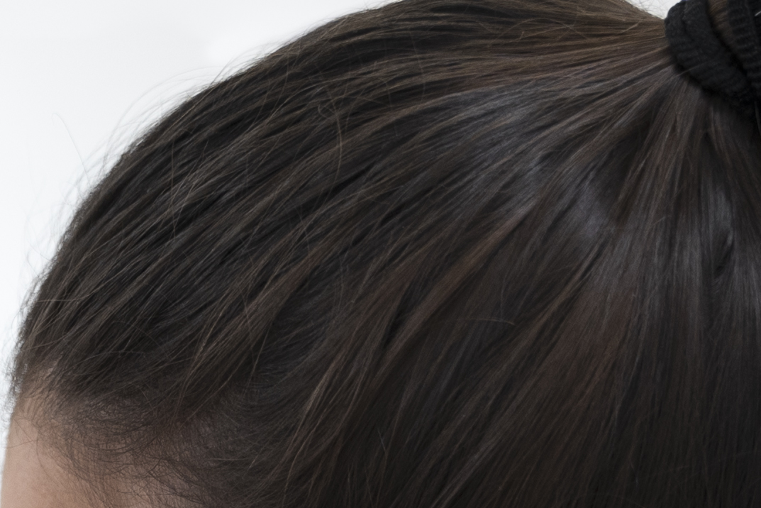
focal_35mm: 218
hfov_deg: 9.3
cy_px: 1203
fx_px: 4609
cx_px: -182
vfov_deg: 6.1
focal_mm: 39
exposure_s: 1/160
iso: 250
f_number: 2.8
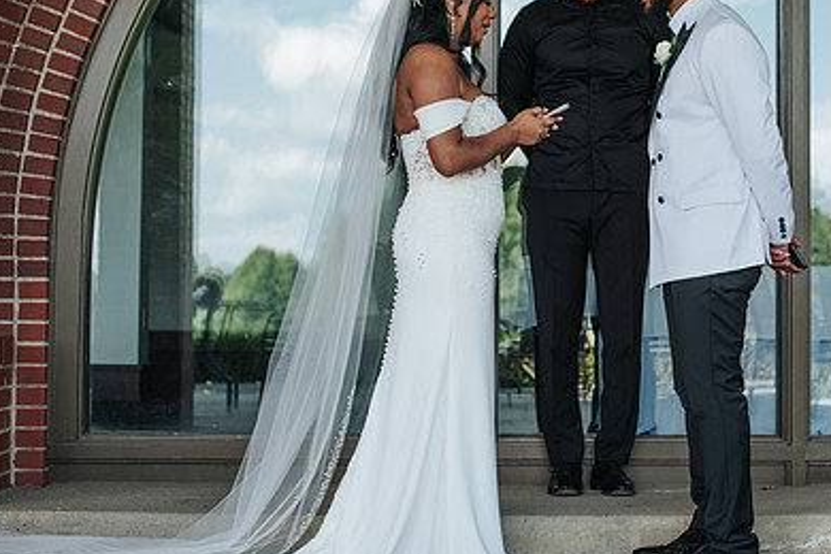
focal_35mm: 81
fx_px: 1870
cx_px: 616
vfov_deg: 16.8
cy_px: 170
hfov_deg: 24.8
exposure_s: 1/160
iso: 100
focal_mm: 50
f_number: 3.2
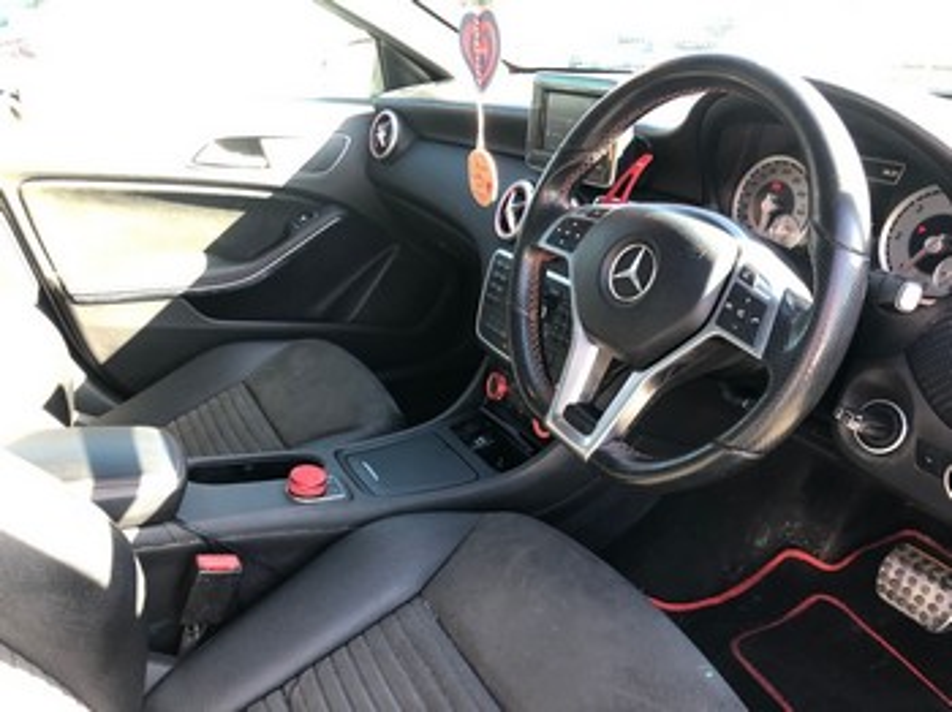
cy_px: 356
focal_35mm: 28
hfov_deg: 63.5
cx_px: 476
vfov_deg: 49.7
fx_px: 770
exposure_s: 1/30
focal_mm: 4
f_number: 1.8
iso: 25
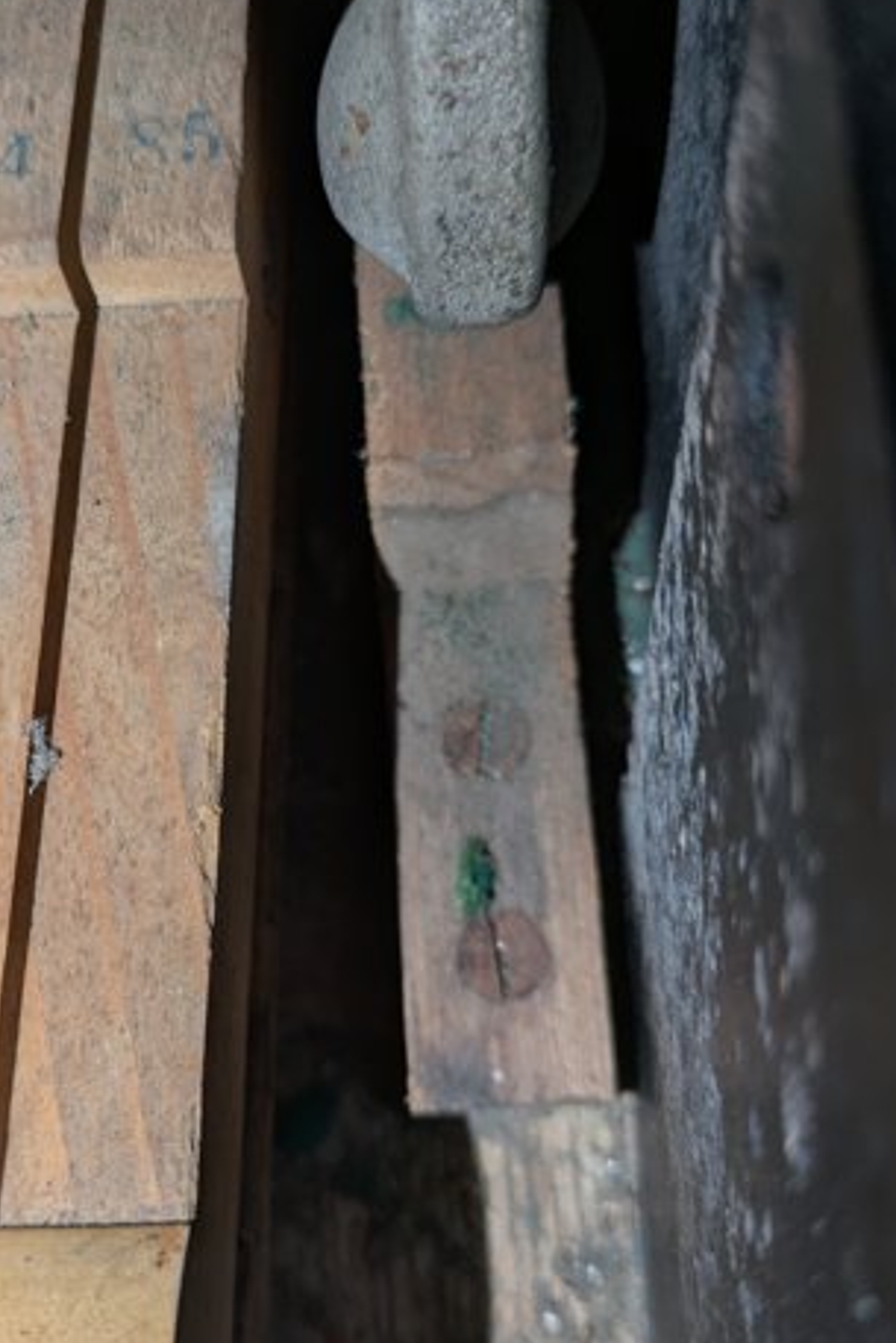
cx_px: 275
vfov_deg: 47.4
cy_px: 688
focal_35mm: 41
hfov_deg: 32.3
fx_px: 1529
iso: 72
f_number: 1.89
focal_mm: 5.43
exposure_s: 1/40
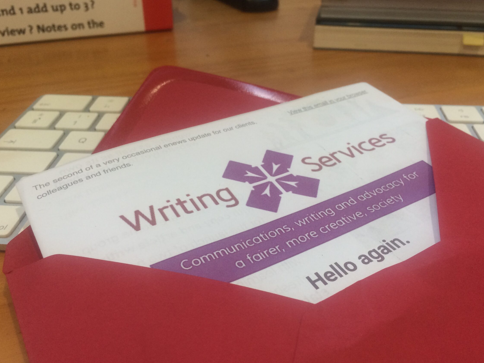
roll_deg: -1.3
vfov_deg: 42.9
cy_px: 172
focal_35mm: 33
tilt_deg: -30.1
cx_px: 245
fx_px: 461
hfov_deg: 55.4
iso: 50
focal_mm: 4.15
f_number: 2.2
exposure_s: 1/33
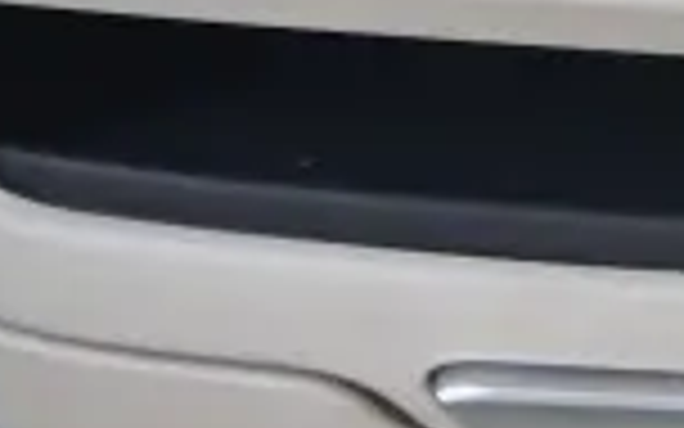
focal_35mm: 142
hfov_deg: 14.4
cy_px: -41
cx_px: 752
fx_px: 2647
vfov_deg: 9.1
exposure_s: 1/40
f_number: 4
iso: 400
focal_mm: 22
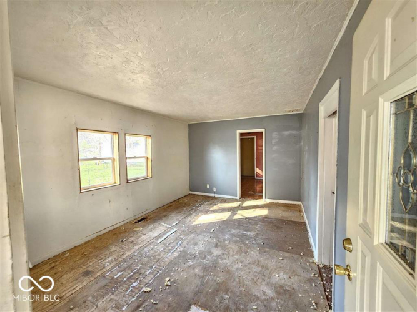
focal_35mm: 13
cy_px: 156
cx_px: 208
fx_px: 157
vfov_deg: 89.9
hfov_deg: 106.2
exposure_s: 1/30
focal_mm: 2.2
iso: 320
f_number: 2.2
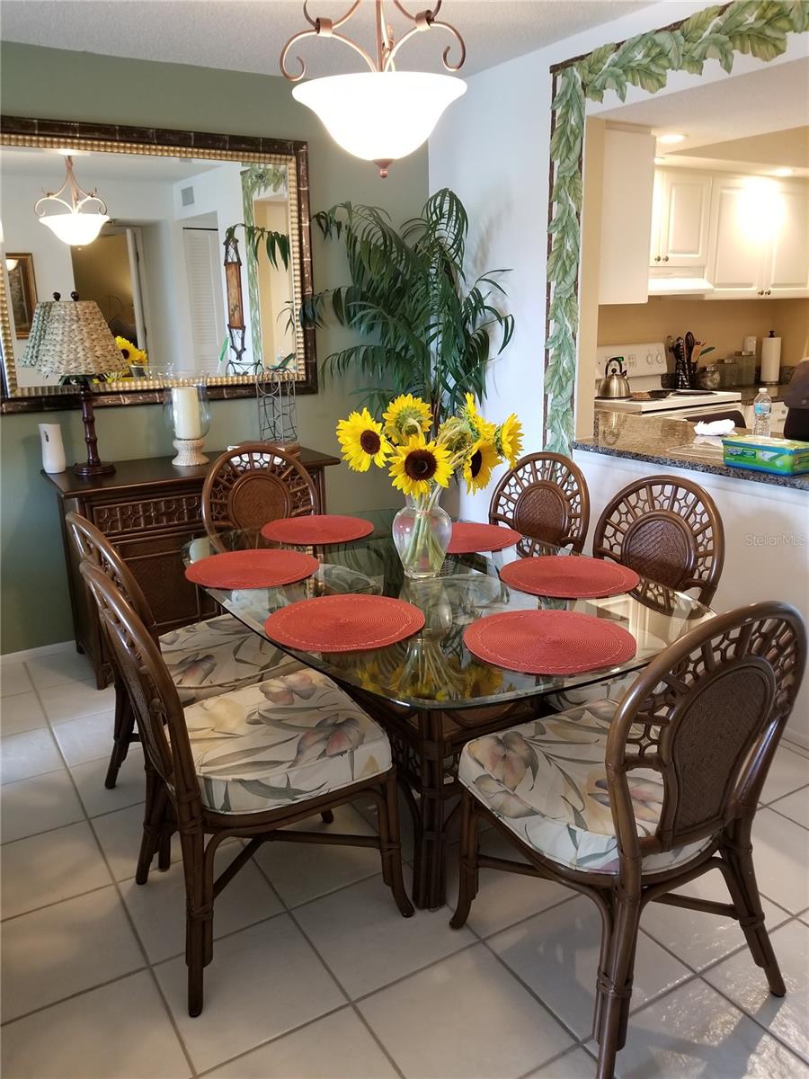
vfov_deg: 67.3
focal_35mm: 26
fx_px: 810
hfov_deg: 53.1
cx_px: 404
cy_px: 540
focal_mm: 4.25
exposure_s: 1/24
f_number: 1.7
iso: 250
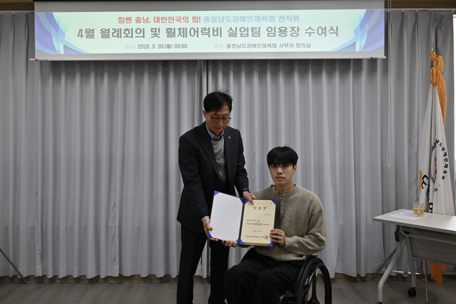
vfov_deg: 38.9
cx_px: 228
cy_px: 152
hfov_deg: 55.8
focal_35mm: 34
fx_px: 431
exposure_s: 1/125
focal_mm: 34
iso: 450
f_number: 4
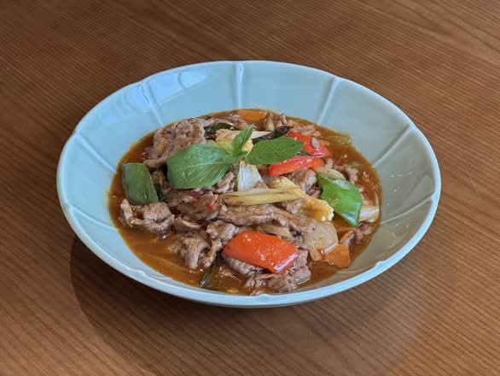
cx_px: 250
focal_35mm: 77
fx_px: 1113
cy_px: 188
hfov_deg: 25.3
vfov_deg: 19.2
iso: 125
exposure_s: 1/120
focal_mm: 9
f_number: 2.8
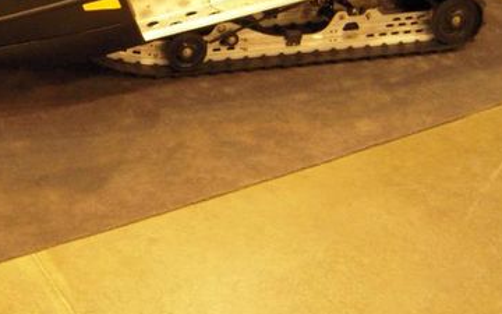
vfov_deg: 18.9
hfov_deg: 30.1
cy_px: -39
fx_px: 903
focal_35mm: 66
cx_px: 75
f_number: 2.7
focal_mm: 5
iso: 400
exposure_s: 1/25
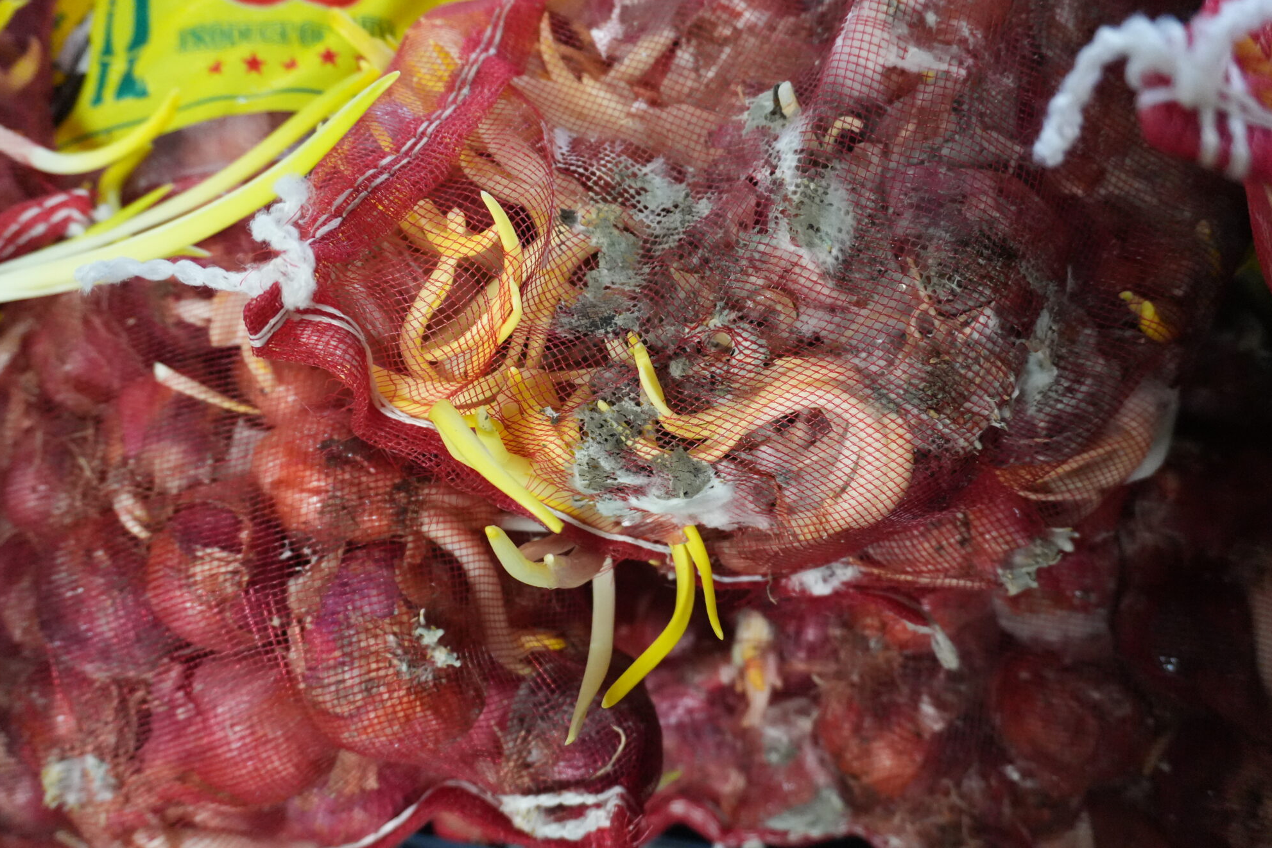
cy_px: 413
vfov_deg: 42.3
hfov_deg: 60.3
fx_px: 1095
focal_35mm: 31
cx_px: 620
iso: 4000
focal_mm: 20
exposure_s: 1/160
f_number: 4
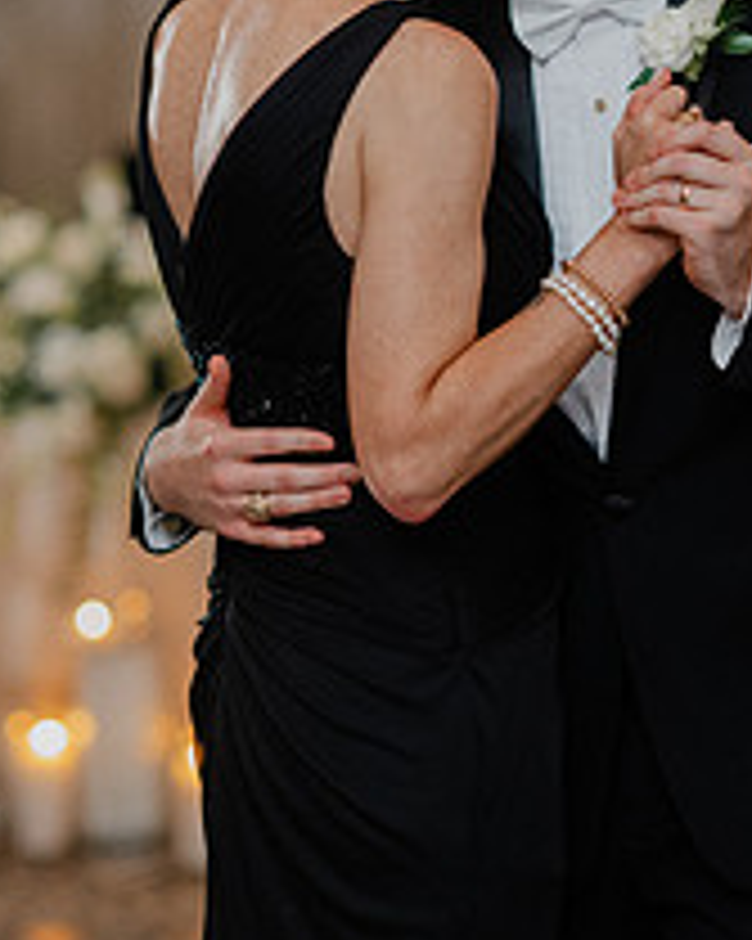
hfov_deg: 9.0
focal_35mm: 172
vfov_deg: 11.2
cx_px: 504
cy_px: 432
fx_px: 4789
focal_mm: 85
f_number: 2
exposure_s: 1/160
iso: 2000
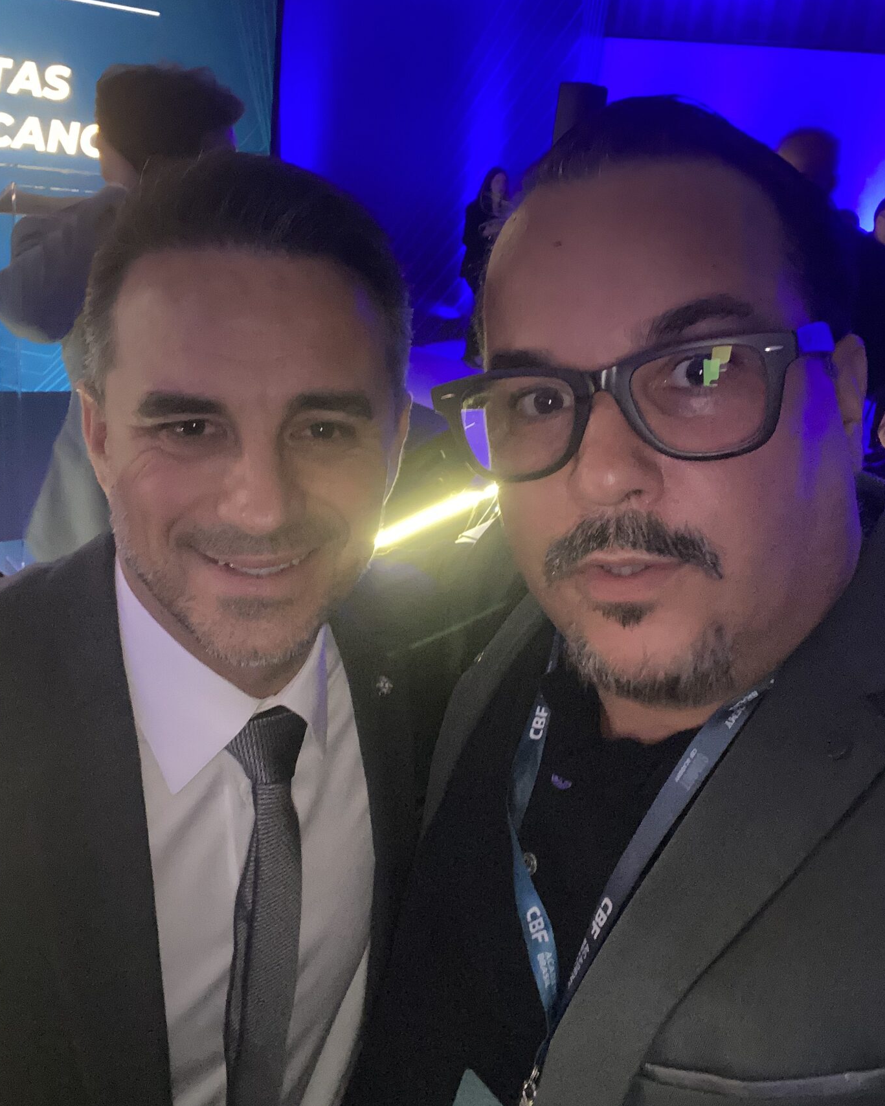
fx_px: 1047
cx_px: 434
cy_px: 558
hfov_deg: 45.8
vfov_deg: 55.7
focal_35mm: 32
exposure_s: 1/16
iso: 800
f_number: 2.2
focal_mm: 2.71
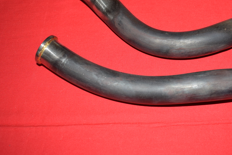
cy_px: 49
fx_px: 329
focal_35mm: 51
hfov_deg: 38.4
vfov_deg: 26.3
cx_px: 153
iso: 400
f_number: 5
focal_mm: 24
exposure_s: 1/200
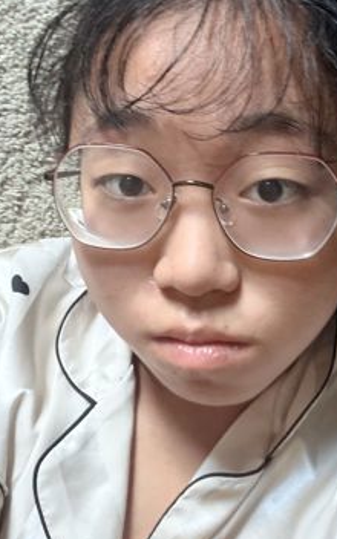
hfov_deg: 24.4
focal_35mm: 53
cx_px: 207
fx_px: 779
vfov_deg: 37.9
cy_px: 201
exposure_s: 1/48
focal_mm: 2.71
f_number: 1.9
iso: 320
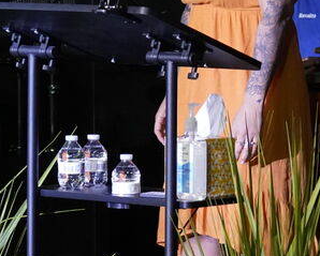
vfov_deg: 6.0
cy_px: 63
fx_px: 2455
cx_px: 485
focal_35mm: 259
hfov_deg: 7.3
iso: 8000
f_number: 5.6
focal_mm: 70
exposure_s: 1/160
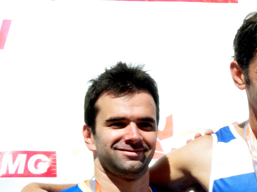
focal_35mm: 298
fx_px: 2212
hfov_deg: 6.6
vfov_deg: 5.0
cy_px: 202
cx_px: 318
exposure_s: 1/60
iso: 200
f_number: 22
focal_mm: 80
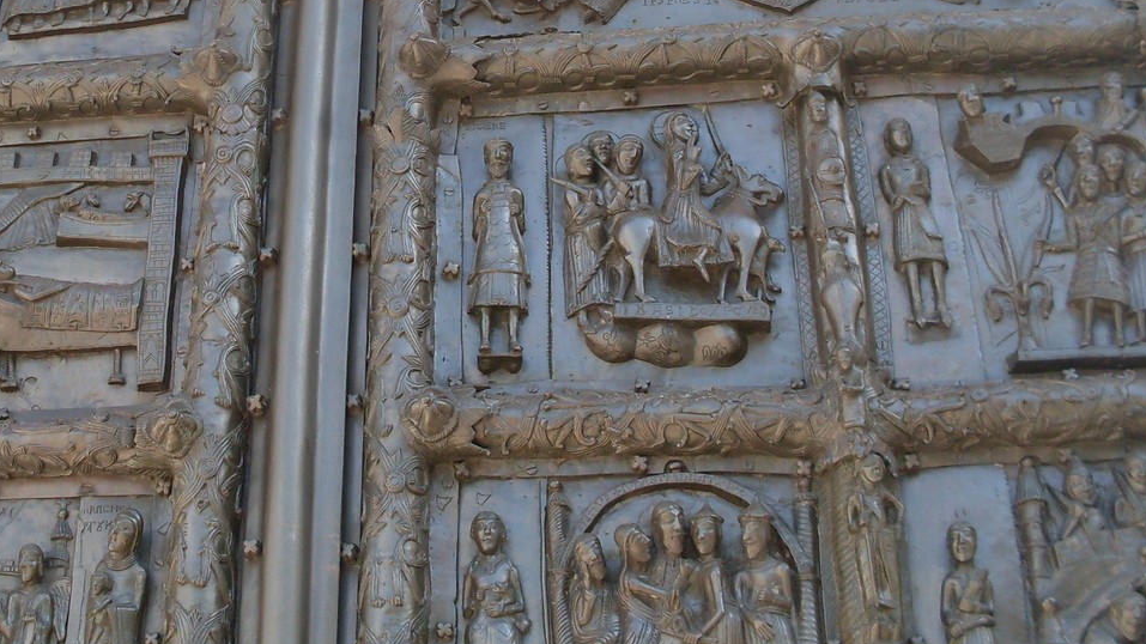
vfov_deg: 19.1
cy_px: 75
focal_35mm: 62
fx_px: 1884
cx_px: 391
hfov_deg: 33.6
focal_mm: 6.3
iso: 80
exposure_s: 1/125
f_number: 2.8
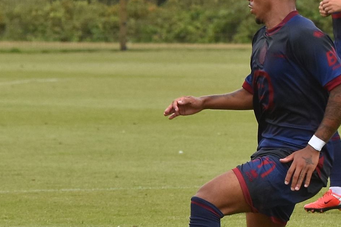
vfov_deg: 4.1
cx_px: 23
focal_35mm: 335
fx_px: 3172
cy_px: 120
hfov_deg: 6.1
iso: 280
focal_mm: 110
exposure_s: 1/1000
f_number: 4
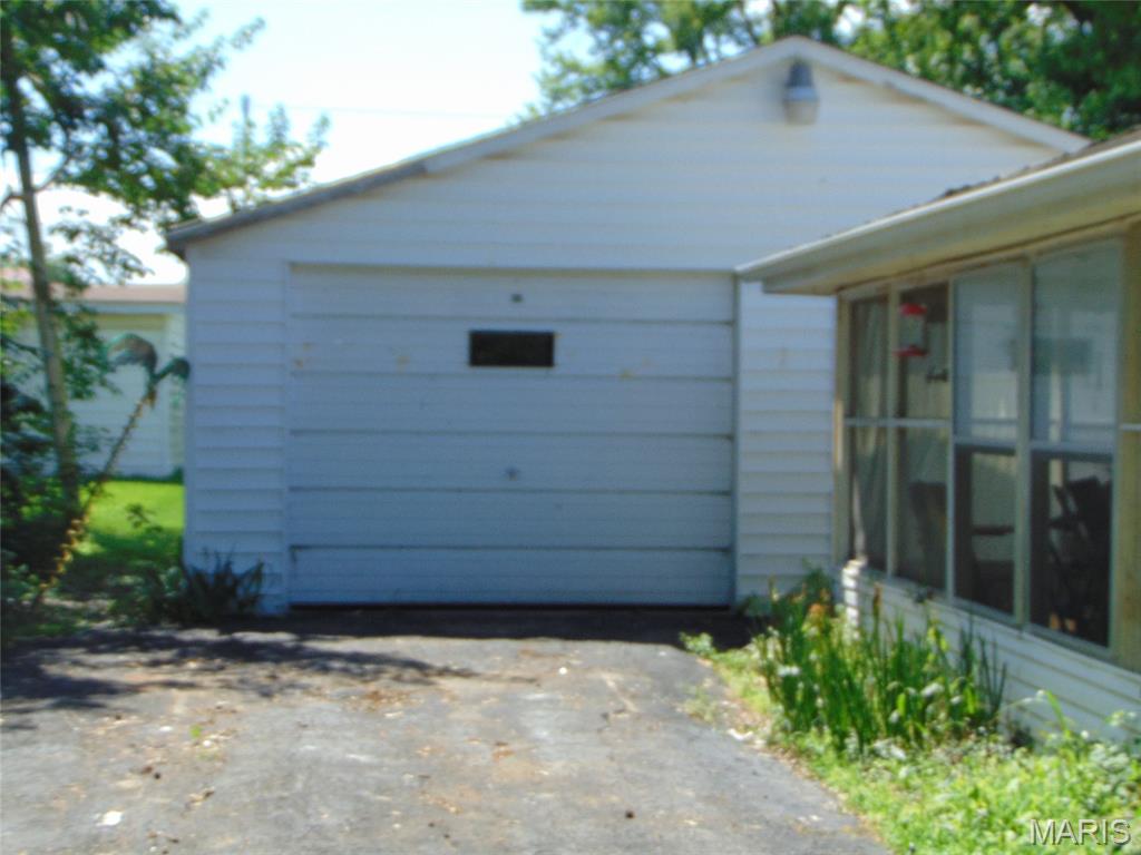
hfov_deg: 27.4
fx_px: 2340
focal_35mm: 71
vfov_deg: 20.7
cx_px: 570
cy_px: 428
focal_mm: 12.8
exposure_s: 1/500
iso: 100
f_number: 3.7
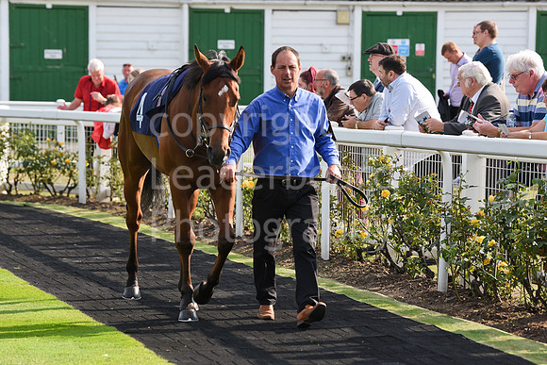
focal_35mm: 165
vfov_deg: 8.3
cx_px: 274
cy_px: 182
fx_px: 2508
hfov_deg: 12.4
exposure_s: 1/2000
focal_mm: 165
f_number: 5.6
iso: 800
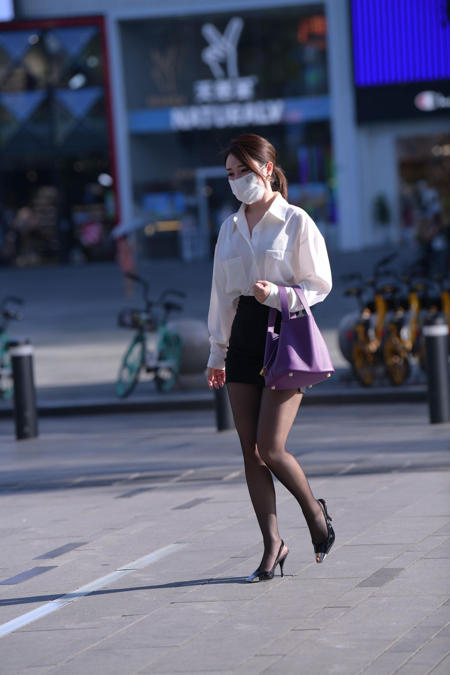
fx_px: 3281
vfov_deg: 11.7
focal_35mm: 175
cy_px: 338
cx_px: 225
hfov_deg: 7.8
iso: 125
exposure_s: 1/640
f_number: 4
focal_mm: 175
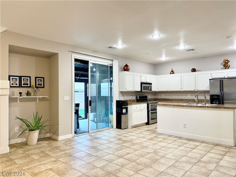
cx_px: 118
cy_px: 88
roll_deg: +0.0
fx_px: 164
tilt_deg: +0.3
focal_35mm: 24
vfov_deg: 56.8
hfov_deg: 71.6
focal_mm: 6.76
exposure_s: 1/60
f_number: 1.78
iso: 200
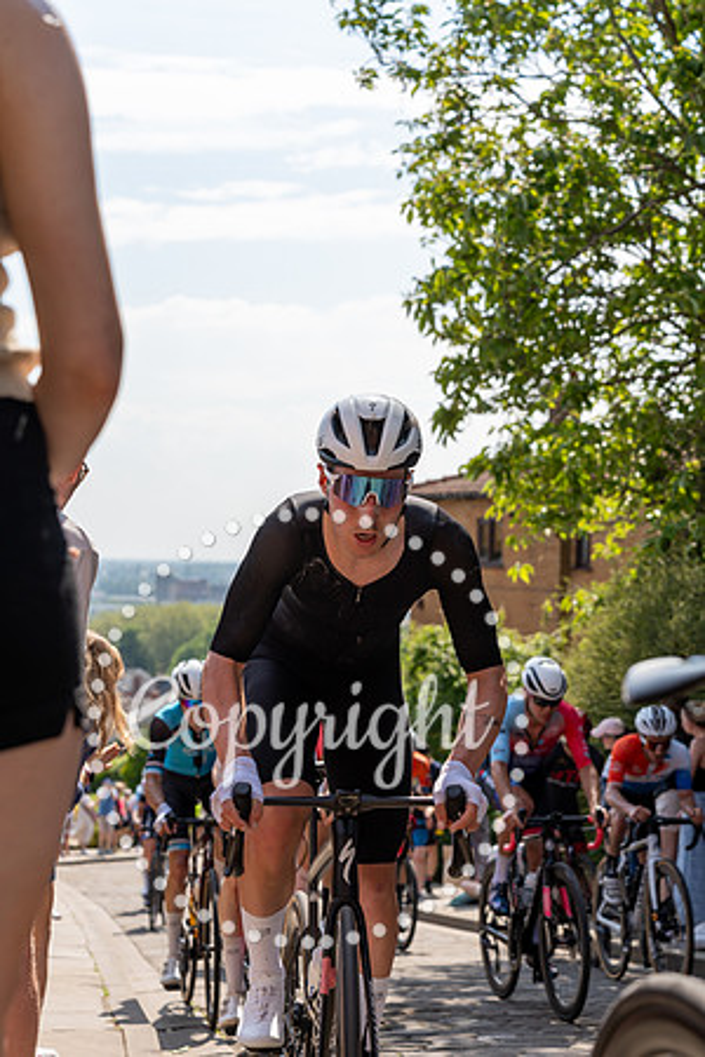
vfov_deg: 34.5
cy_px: 528
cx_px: 352
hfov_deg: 23.4
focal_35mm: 58
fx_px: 1704
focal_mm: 58
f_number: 4.5
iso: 100
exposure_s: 1/1000
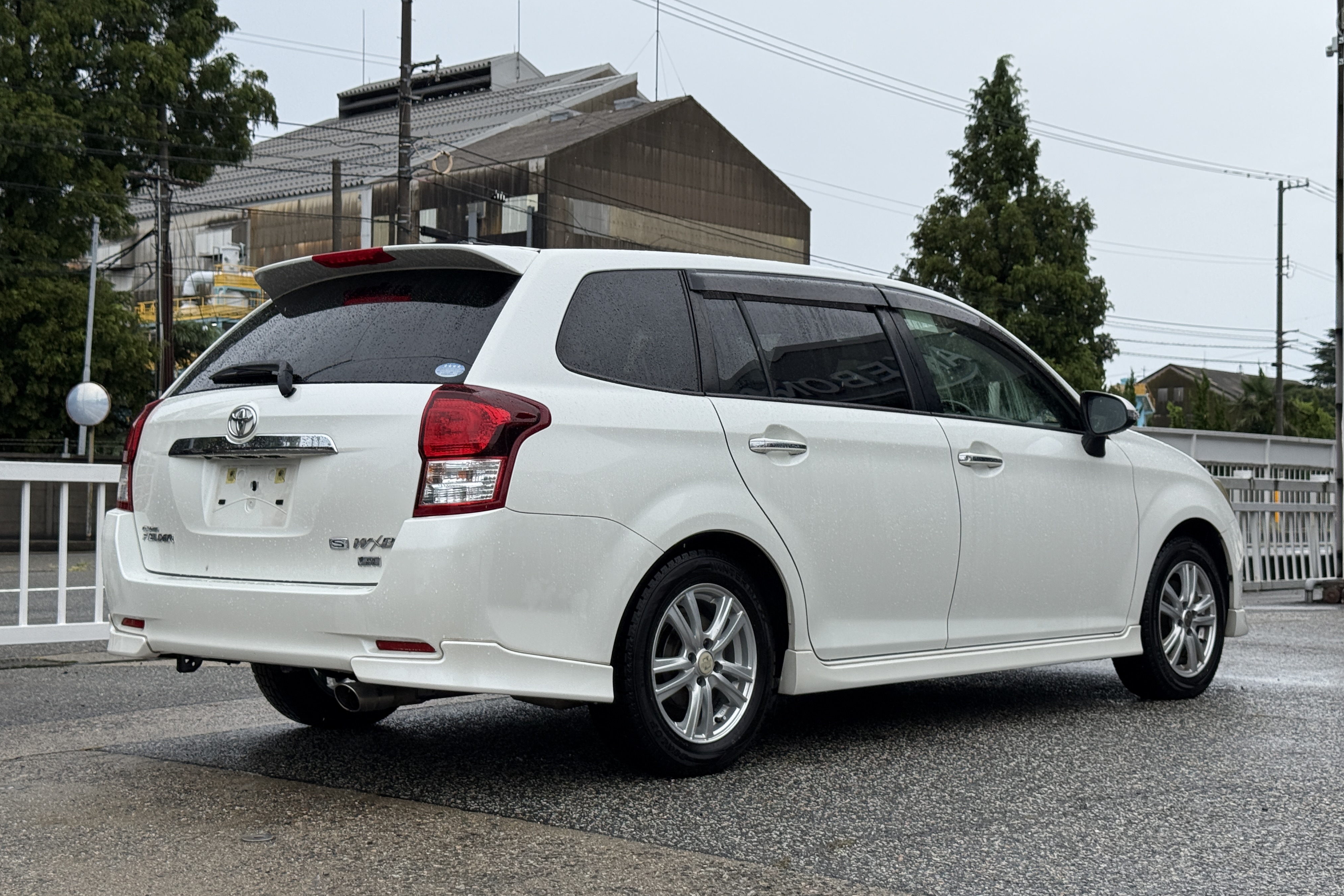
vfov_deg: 27.0
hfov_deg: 39.6
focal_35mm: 50
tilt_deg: +2.5
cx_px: 671
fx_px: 1867
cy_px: 443
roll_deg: -0.3
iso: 64
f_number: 1.78
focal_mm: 6.76
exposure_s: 1/1377
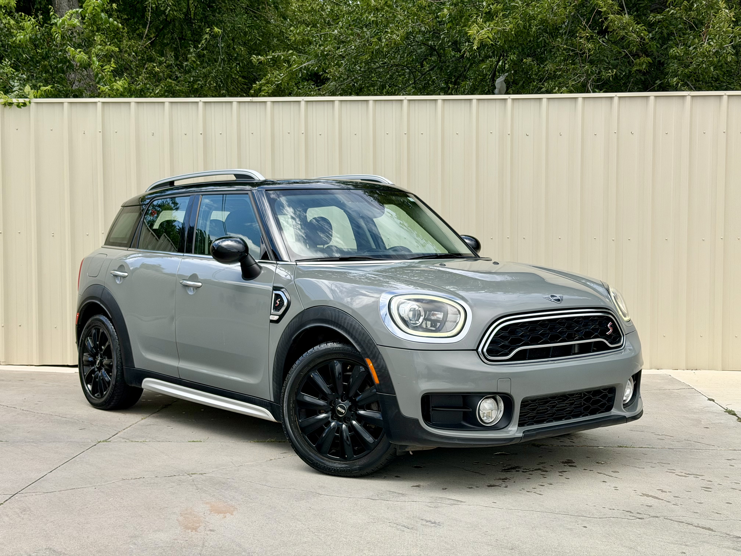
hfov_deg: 39.7
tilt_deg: -3.9
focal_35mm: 48
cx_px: 370
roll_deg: -0.4
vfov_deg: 30.3
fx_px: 1028
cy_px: 278
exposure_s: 1/1429
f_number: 1.78
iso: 80
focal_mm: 6.76
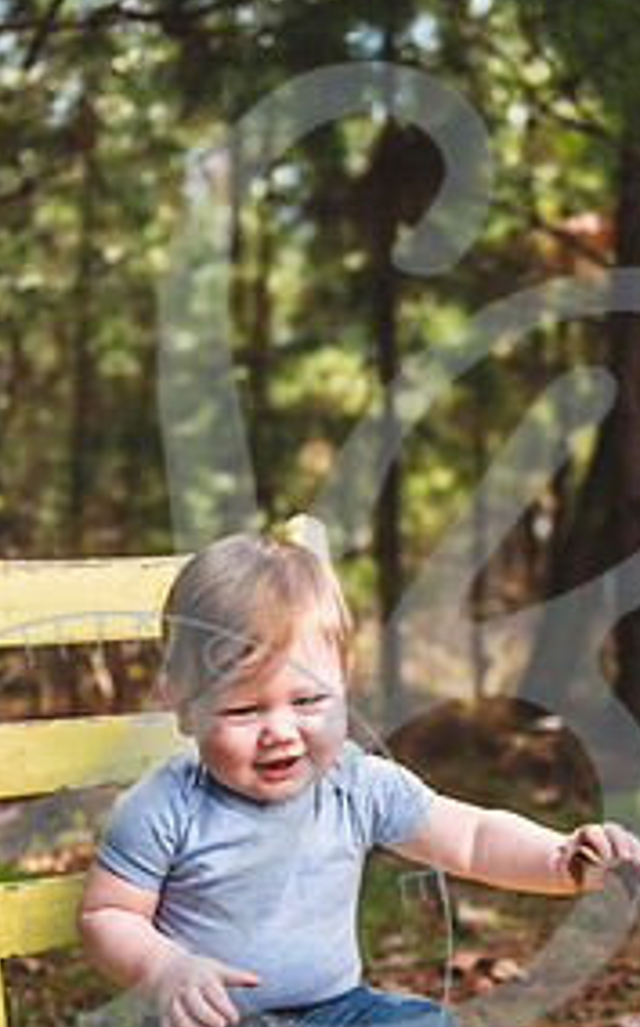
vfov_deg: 36.6
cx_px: 278
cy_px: 673
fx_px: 1538
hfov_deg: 23.5
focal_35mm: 55
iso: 100
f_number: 2.8
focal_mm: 34
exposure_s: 1/640
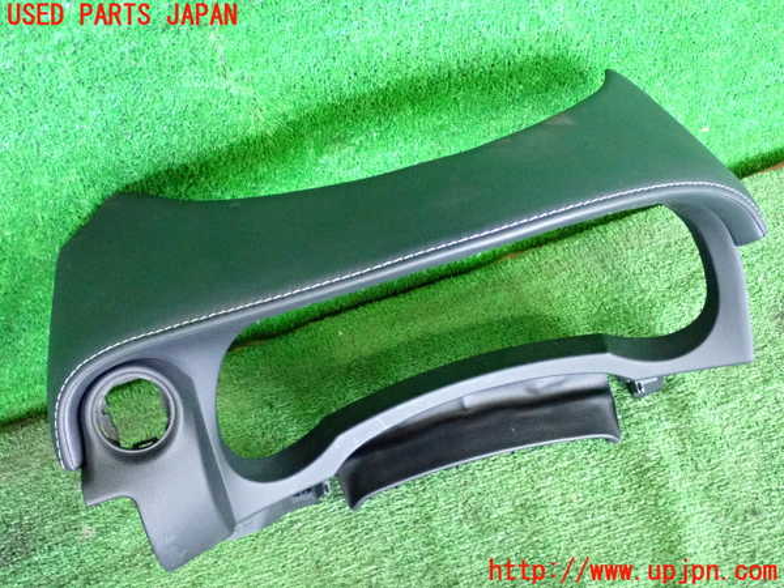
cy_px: 294
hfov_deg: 40.4
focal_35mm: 47
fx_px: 1064
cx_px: 392
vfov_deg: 30.9
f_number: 3.1
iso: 3200
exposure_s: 1/125
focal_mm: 8.4
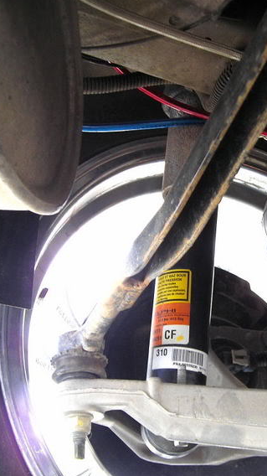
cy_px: 237
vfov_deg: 37.2
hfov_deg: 21.1
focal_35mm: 56
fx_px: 706
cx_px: 217
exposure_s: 1/15
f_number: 3.2
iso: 50
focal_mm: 6.3
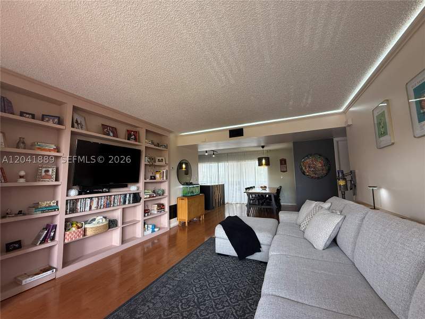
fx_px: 172
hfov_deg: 102.1
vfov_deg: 85.7
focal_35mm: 14
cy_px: 160
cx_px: 212
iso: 200
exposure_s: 1/99
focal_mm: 2.22
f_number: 2.2
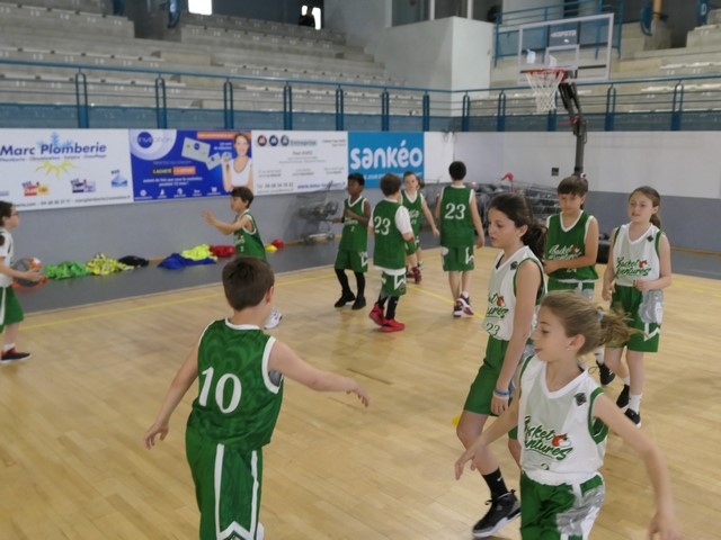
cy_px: 270
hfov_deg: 56.8
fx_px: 667
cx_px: 360
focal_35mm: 32
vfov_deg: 44.2
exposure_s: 1/250
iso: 1600
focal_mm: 11
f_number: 2.5
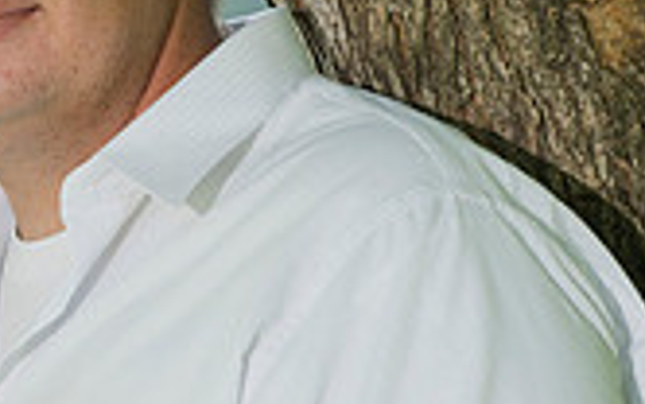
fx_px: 10009
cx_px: 43
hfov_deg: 3.7
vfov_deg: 2.3
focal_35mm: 569
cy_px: 260
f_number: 4.5
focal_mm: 160
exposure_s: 1/250
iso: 320
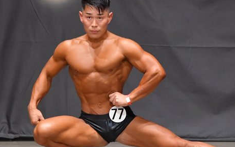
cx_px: 130
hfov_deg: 4.3
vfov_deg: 2.7
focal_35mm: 488
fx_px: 3125
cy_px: 87
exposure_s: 1/400
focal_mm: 190
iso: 8000
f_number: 5.6
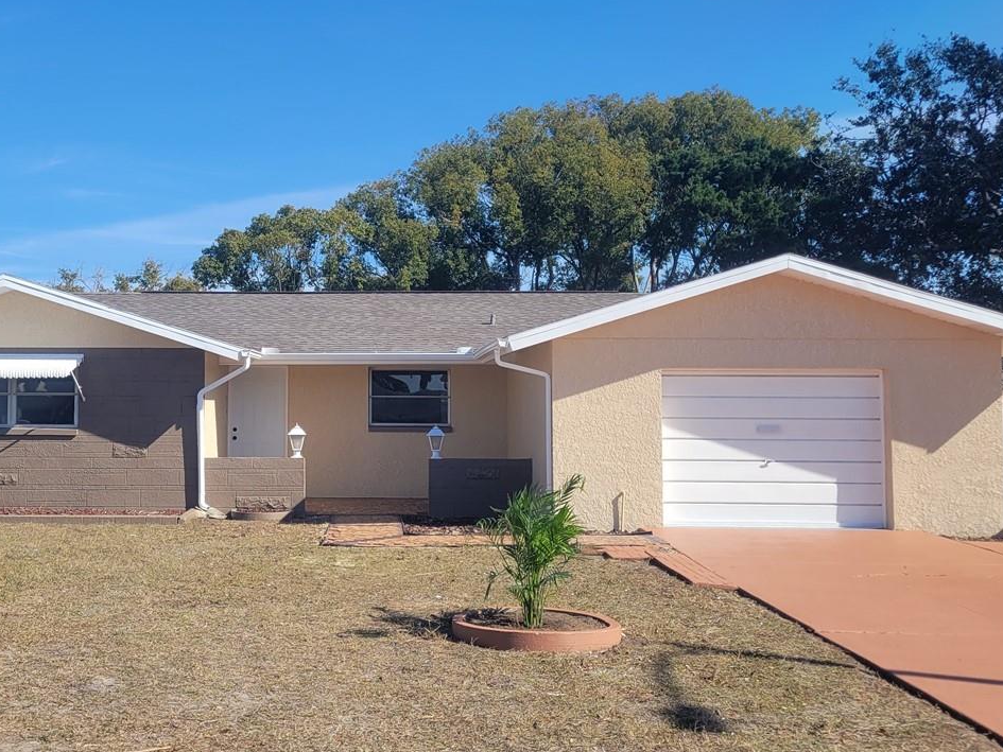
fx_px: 1275
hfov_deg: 42.3
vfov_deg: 32.9
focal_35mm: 44
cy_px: 353
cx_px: 329
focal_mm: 5.4
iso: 40
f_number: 1.8
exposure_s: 1/1859
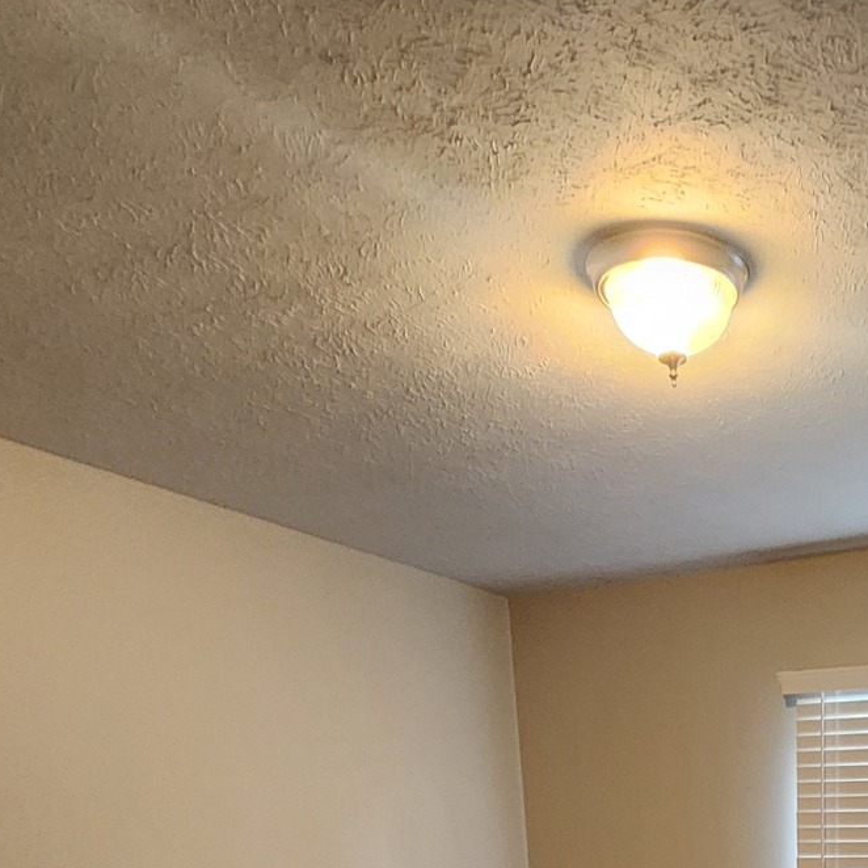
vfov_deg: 26.9
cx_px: 823
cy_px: 1353
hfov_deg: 38.2
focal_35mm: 40
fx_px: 1135
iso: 400
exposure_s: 1/30
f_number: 2.2
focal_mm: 2.2
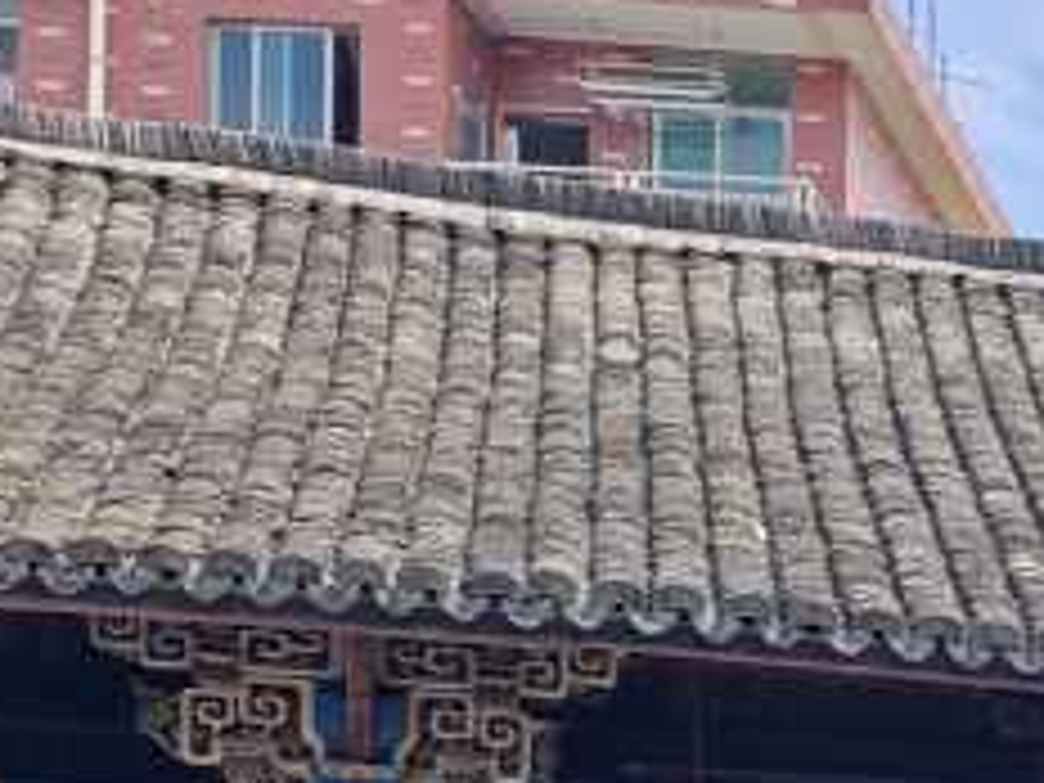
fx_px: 3830
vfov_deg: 10.8
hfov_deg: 12.4
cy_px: 1490
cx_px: 2452
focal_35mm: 127
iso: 50
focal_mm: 6.55
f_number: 1.6
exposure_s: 1/2889
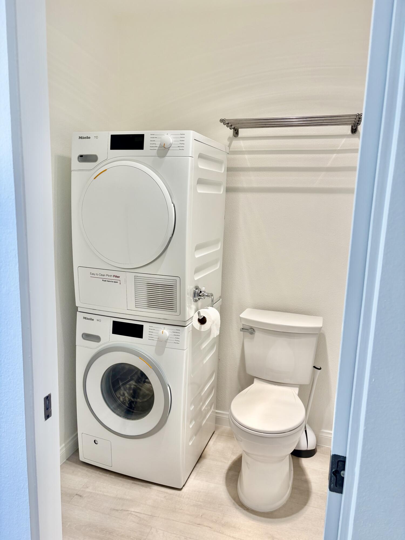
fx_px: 406
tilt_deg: -9.7
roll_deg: -2.6
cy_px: 270
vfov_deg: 67.3
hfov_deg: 53.1
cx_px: 202
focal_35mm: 26
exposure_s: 1/120
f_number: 1.6
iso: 32
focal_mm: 5.96
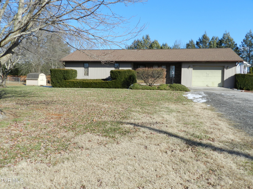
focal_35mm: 28
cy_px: 94
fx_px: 205
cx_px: 126
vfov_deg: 49.7
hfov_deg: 63.4
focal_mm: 5
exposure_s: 1/1000
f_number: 3.6
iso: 160
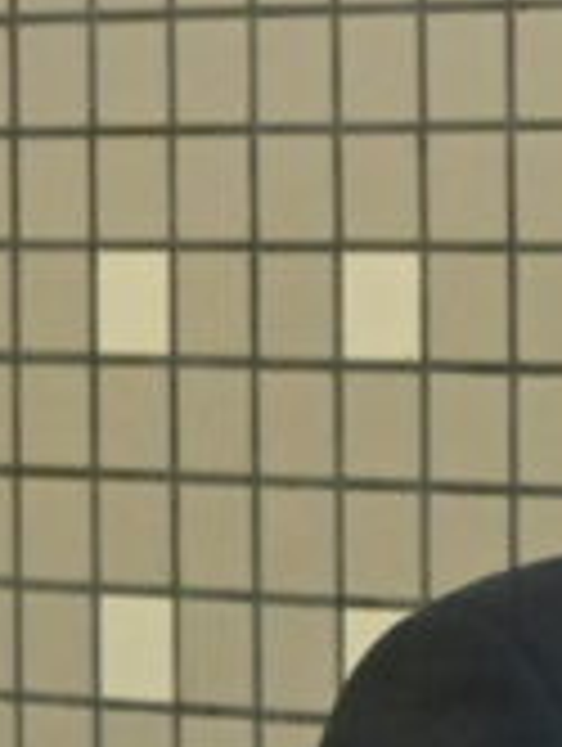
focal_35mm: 252
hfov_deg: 5.7
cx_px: 1349
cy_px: 416
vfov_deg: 7.8
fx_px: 5439
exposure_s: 1/80
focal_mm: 29
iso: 3200
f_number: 4.8
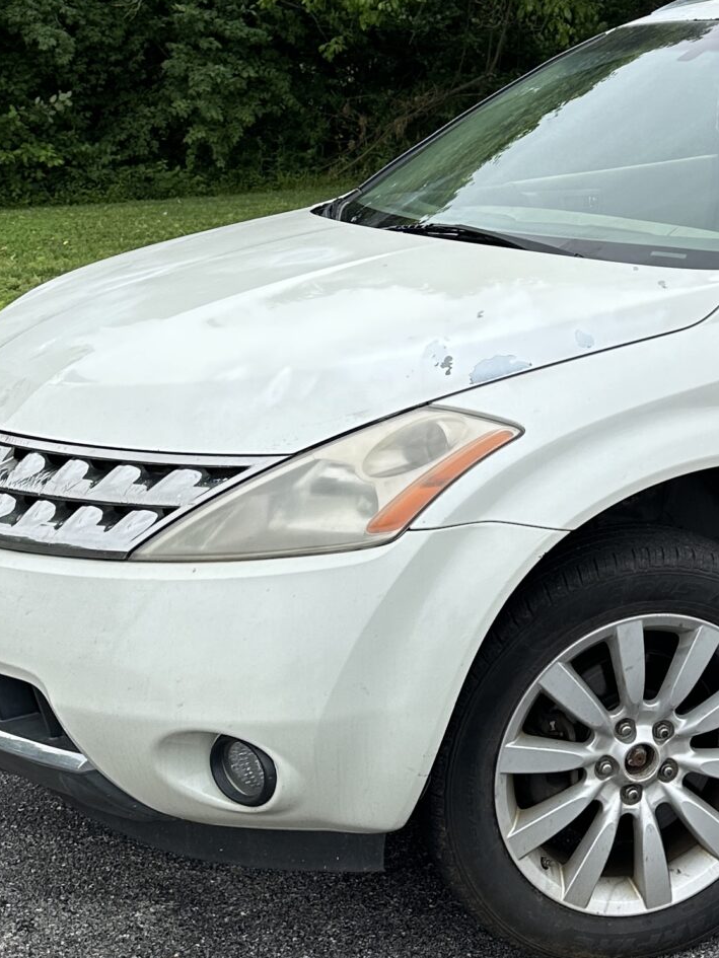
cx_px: 769
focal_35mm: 65
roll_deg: -2.6
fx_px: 1800
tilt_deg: -5.3
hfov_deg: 21.5
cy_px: 170
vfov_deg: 29.1
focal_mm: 6.86
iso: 80
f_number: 1.78
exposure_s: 1/2110
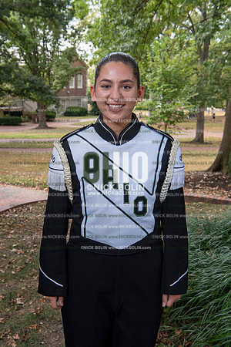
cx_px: 116
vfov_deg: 44.5
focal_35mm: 44
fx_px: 423
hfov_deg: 30.5
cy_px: 174
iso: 500
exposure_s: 1/100
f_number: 8
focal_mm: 44
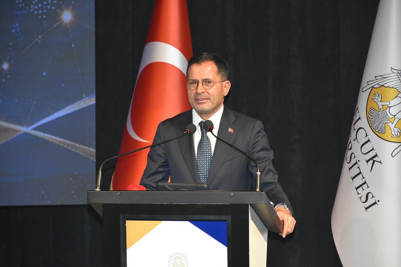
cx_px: 200
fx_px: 2339
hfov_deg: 9.8
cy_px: 134
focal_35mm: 210
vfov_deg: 6.5
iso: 2800
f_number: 5.6
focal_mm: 140
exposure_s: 1/60
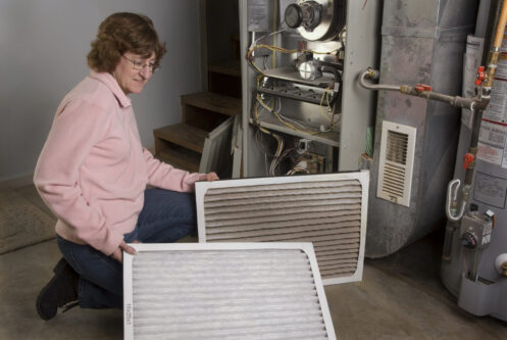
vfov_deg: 34.3
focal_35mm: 39
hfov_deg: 49.5
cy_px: 170
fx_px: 550
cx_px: 254
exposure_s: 1/125
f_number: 13
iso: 100
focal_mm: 26
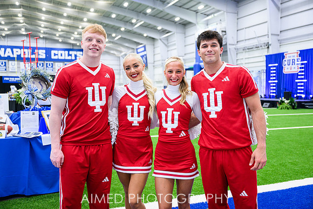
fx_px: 289
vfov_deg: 39.7
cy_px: 104
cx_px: 156
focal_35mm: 33
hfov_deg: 56.8
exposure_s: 1/200
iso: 1250
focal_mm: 33
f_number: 2.8
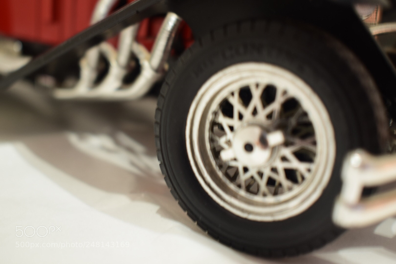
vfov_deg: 26.5
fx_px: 561
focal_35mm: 51
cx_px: 198
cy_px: 132
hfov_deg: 38.9
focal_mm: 34
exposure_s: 1/3
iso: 100
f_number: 5.6
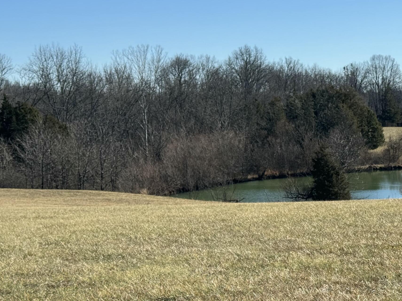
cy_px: 168
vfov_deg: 17.6
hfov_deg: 22.9
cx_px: 334
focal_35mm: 84
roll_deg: +0.4
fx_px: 976
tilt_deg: -5.9
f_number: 1.78
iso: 64
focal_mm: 6.86
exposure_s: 1/3425
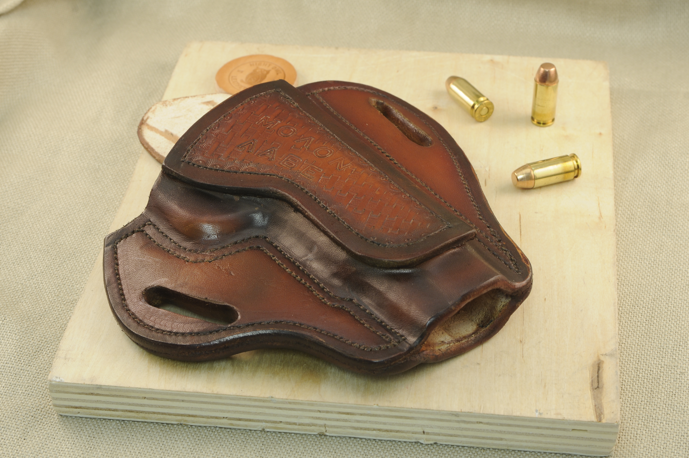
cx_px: 344
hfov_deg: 26.0
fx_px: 1491
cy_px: 229
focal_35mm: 78
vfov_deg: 17.4
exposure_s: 1/3
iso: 200
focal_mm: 52
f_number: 11
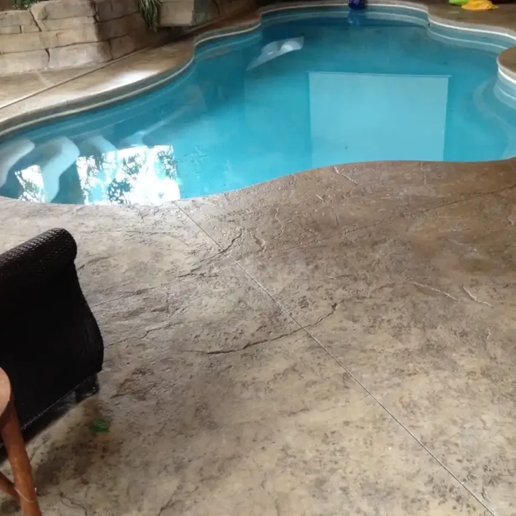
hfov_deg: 39.6
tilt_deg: -25.2
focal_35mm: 42
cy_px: 255
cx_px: 344
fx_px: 708
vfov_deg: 40.0
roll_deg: -0.1
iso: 160
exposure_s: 1/20
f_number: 2.4
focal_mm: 4.28
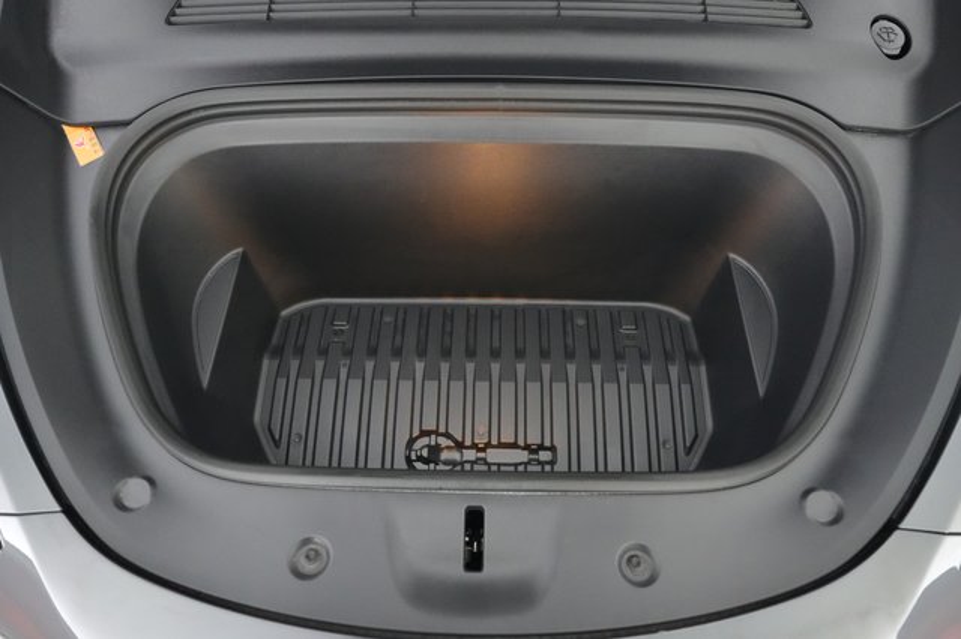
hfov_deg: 71.5
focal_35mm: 25
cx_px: 480
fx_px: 667
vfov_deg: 51.2
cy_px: 320
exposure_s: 1/125
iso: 12800
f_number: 2.8
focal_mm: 25
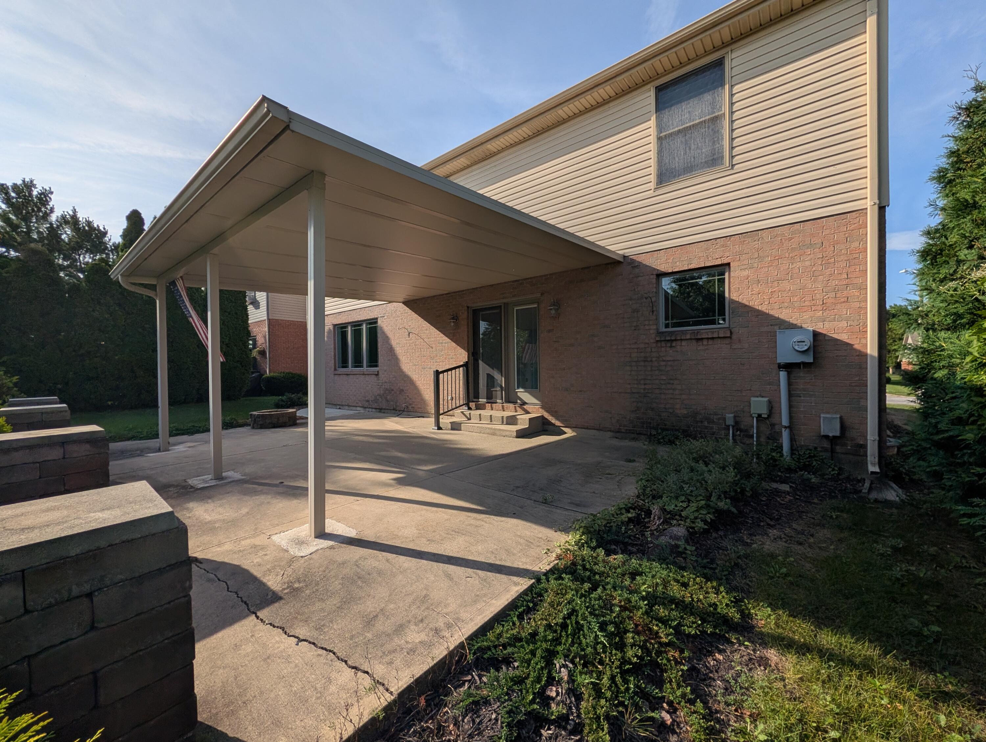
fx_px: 342
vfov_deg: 94.6
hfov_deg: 110.5
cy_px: 371
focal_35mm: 12
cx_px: 493
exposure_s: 1/5319
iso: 49
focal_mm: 2.02
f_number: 1.7
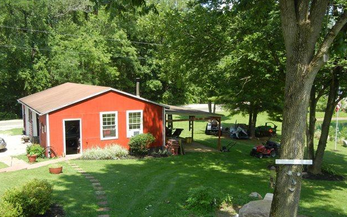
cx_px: 177
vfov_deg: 34.4
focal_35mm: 37
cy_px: 124
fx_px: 350
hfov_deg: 52.7
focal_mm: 6.2
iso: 160
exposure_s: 1/457
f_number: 3.6
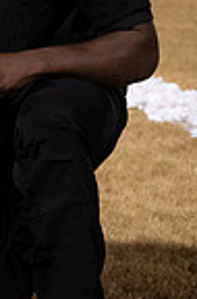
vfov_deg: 8.1
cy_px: 93
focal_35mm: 254
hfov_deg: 5.3
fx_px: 2100
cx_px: -85
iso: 3200
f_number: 4
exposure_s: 1/250
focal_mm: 54
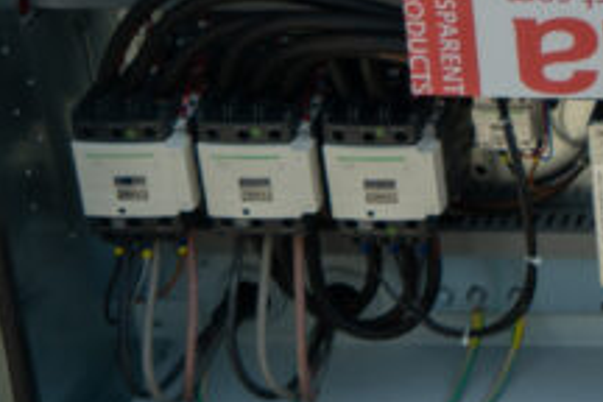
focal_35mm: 114
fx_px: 1909
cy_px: -239
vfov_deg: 11.4
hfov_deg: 15.6
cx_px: 1047
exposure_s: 1/125
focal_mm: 24
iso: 200
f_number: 5.6
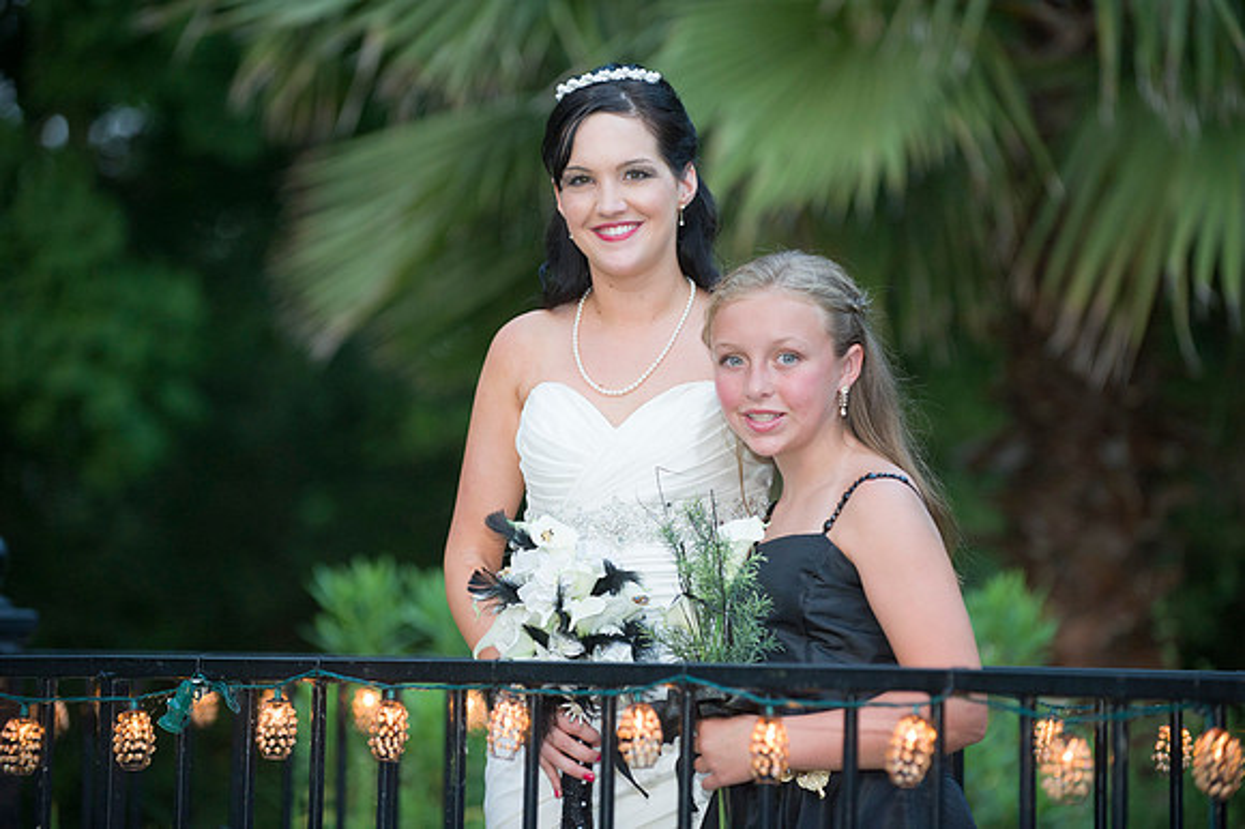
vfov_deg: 9.8
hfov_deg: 14.7
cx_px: 622
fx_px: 4839
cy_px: 414
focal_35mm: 140
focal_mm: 140
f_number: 2.8
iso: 1250
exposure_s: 1/160
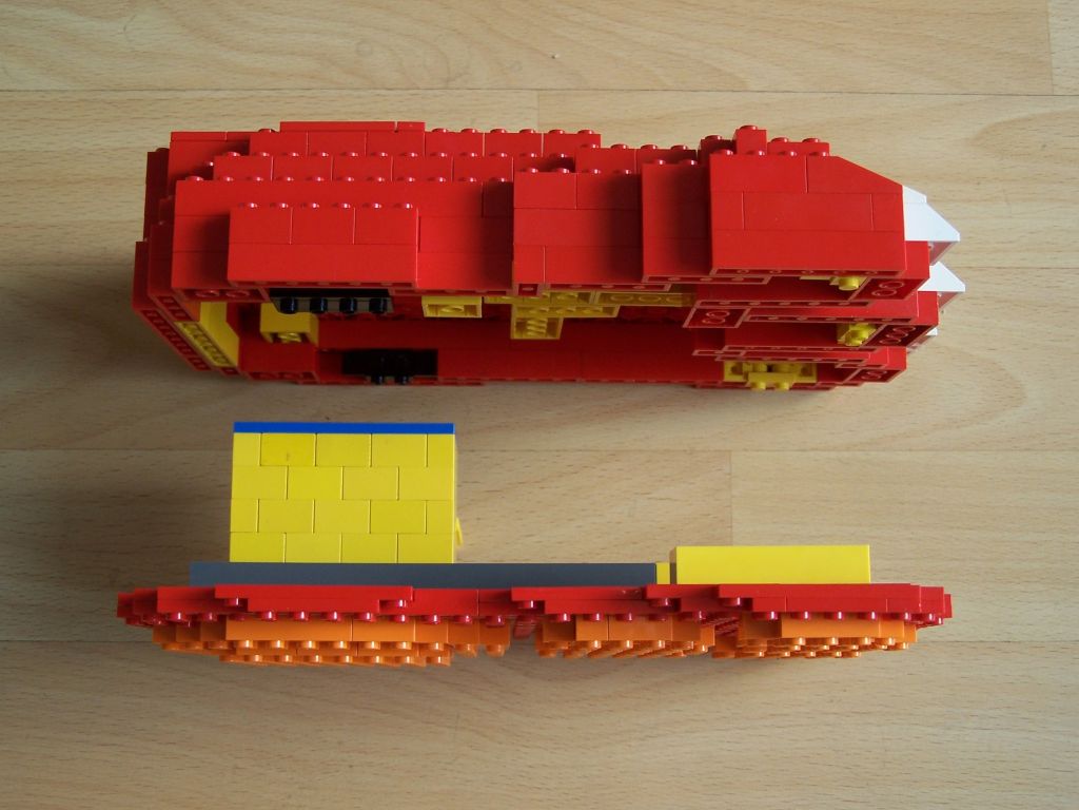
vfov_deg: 28.6
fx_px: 1590
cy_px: 405
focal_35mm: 51
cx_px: 540
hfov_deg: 37.5
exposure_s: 1/90
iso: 80
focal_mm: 8.5
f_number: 3
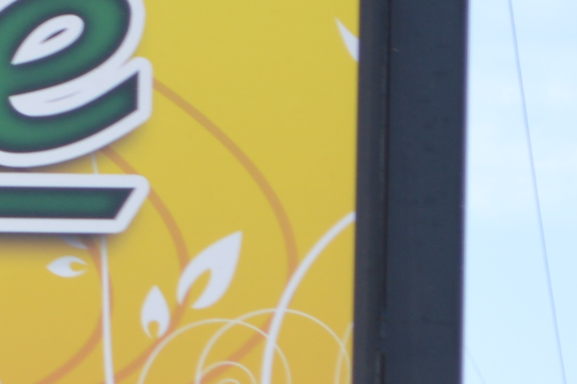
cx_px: -479
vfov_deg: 3.0
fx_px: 7253
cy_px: 352
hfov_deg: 4.5
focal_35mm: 453
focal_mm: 50
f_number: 6.3
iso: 100
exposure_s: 1/160
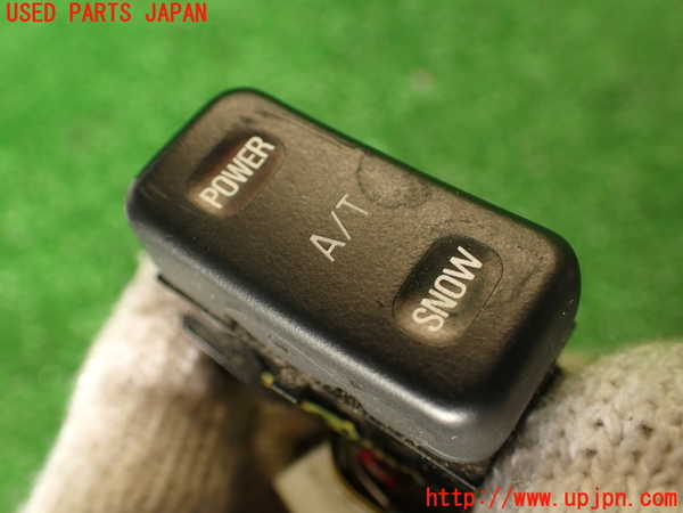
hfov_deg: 56.8
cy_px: 256
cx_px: 342
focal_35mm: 32
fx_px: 631
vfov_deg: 44.2
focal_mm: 5.79
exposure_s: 1/60
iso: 200
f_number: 2.4
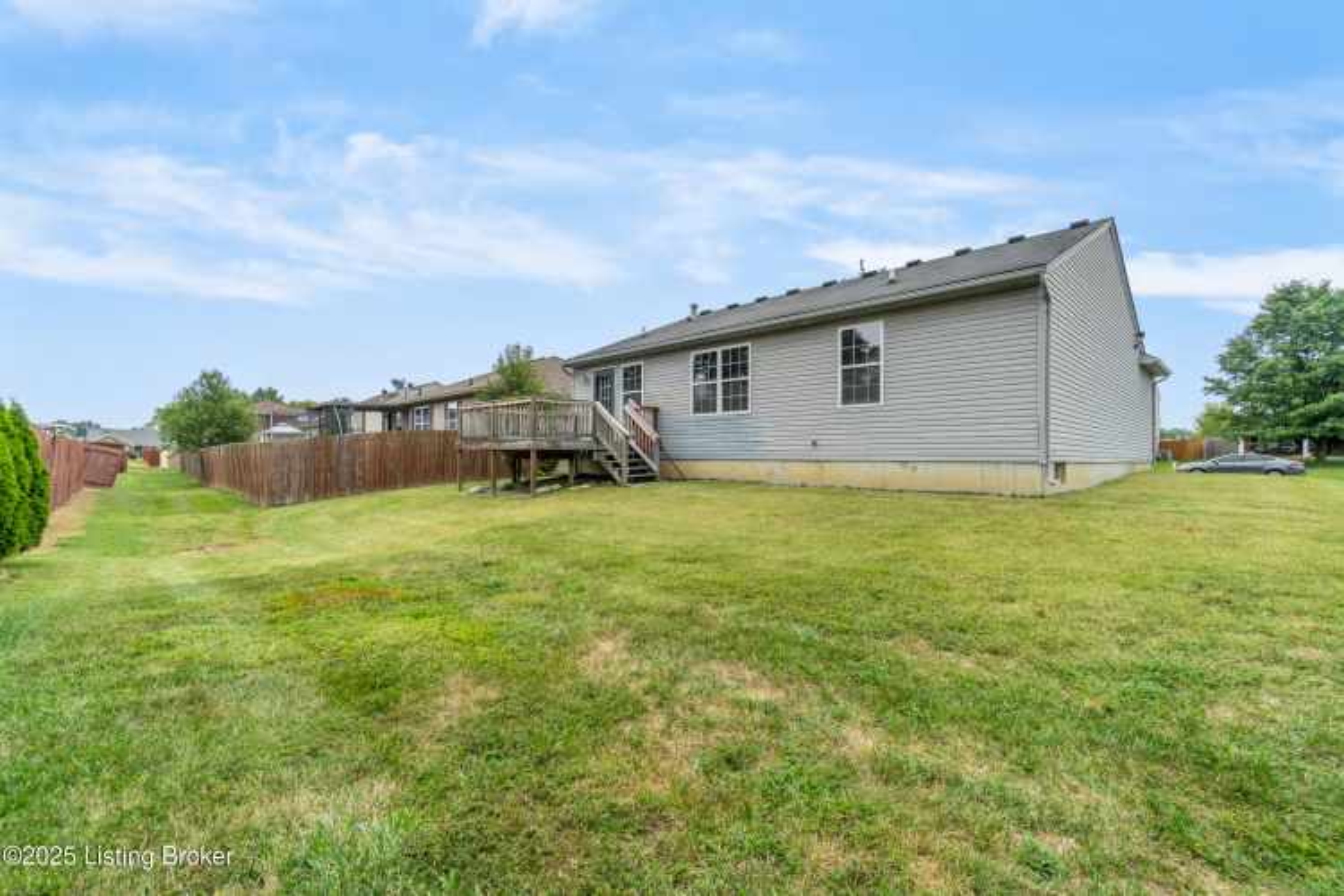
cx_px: 672
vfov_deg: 77.3
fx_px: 560
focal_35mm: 15
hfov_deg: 100.4
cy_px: 448
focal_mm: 10
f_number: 8
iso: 400
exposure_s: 1/320
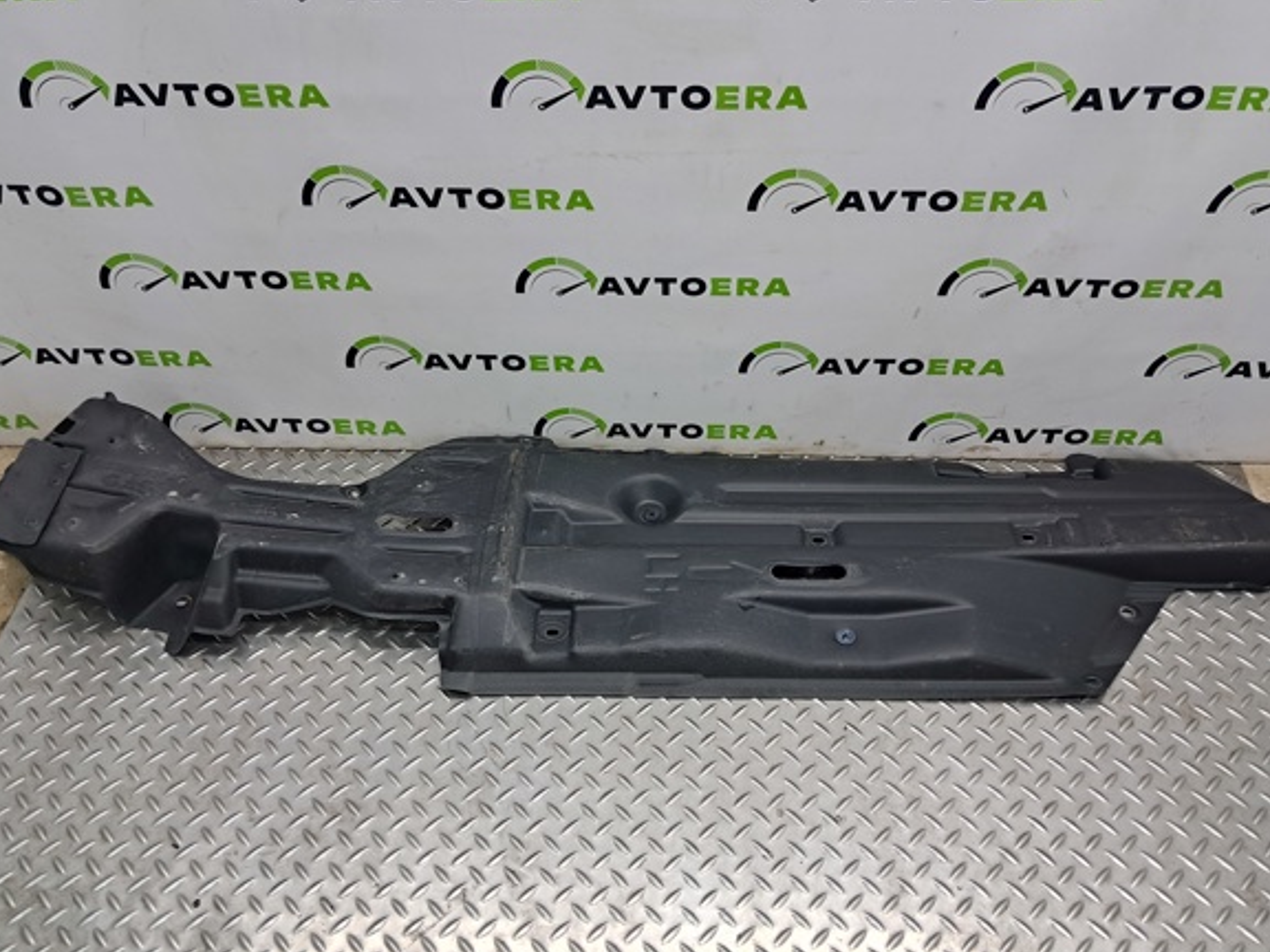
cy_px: 453
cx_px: 653
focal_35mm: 30
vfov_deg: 46.8
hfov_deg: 60.0
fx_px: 1101
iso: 64
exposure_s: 1/50
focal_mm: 4
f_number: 1.8
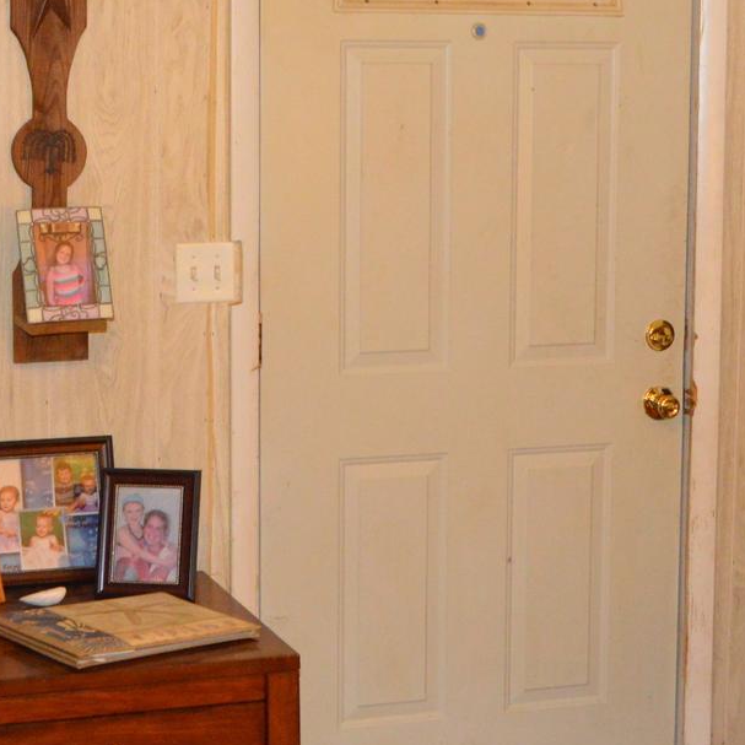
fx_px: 2094
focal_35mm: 86
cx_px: 379
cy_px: 301
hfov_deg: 20.2
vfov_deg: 20.2
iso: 1800
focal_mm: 20
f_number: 3.8
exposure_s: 1/30
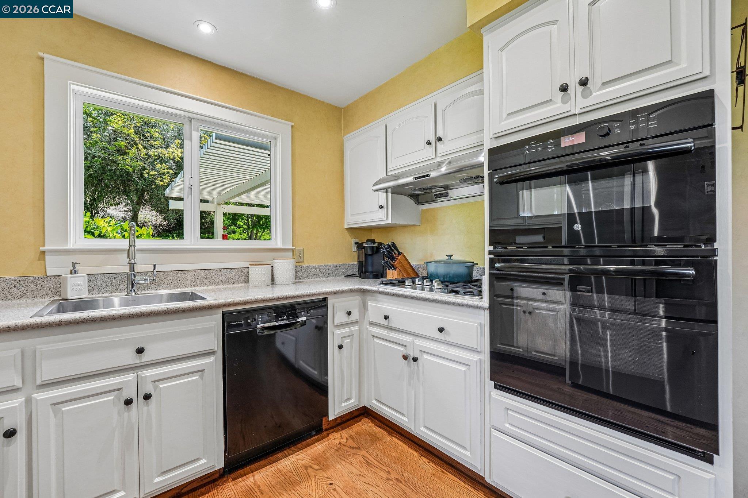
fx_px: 291
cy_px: 249
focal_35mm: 14
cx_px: 374
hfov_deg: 104.3
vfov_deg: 81.2
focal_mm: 14
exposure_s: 1/30
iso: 800
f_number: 8
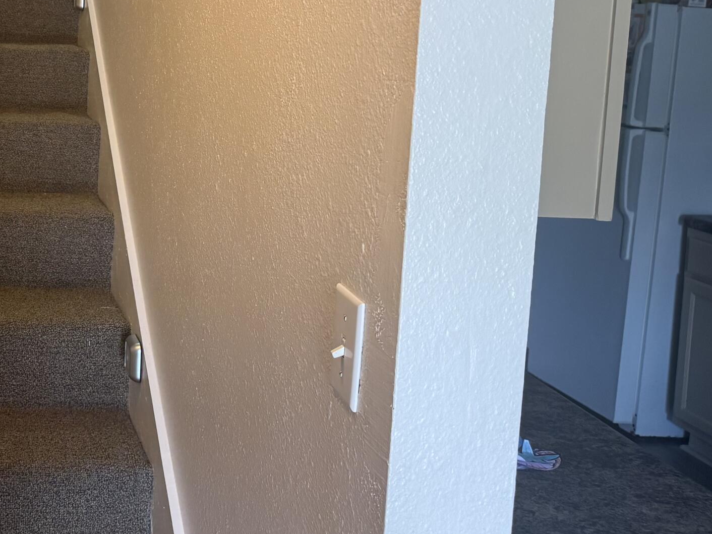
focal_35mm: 51
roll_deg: -1.6
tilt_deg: -4.7
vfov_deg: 27.9
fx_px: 1049
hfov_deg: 33.8
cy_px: 92
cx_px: -18
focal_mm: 6.76
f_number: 1.78
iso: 160
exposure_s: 1/120
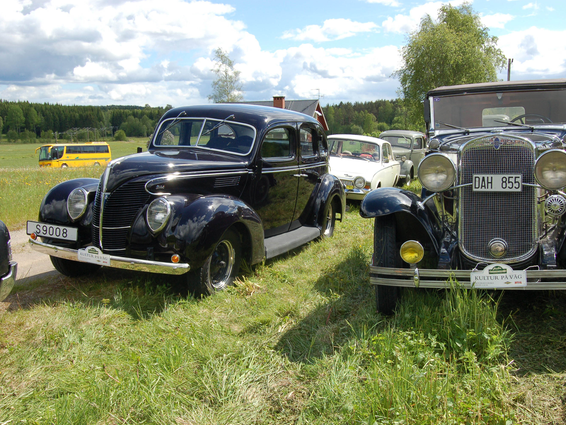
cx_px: 316
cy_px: 213
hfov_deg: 49.4
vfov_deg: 38.2
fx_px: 614
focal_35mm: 38
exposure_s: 1/250
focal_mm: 23
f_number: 8
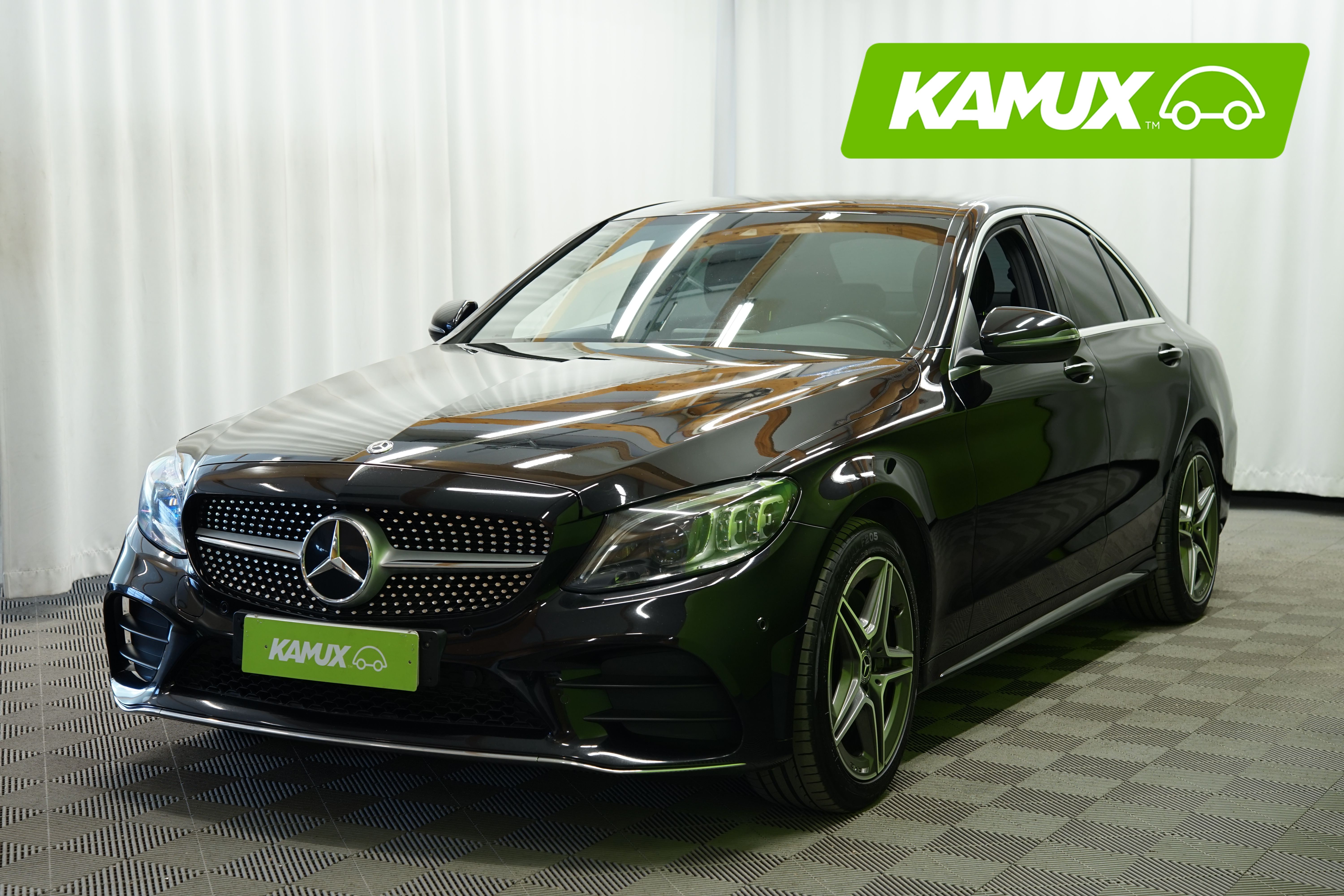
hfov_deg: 34.5
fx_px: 2165
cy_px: 448
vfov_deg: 23.4
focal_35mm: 58
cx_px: 672
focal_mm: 58
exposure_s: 1/15
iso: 500
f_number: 5.6
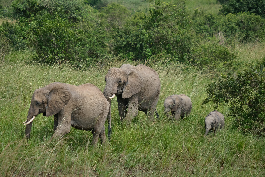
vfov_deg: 4.6
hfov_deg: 6.9
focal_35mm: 300
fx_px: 2208
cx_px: 132
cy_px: 88
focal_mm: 200
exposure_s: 1/400
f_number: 5.6
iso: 160
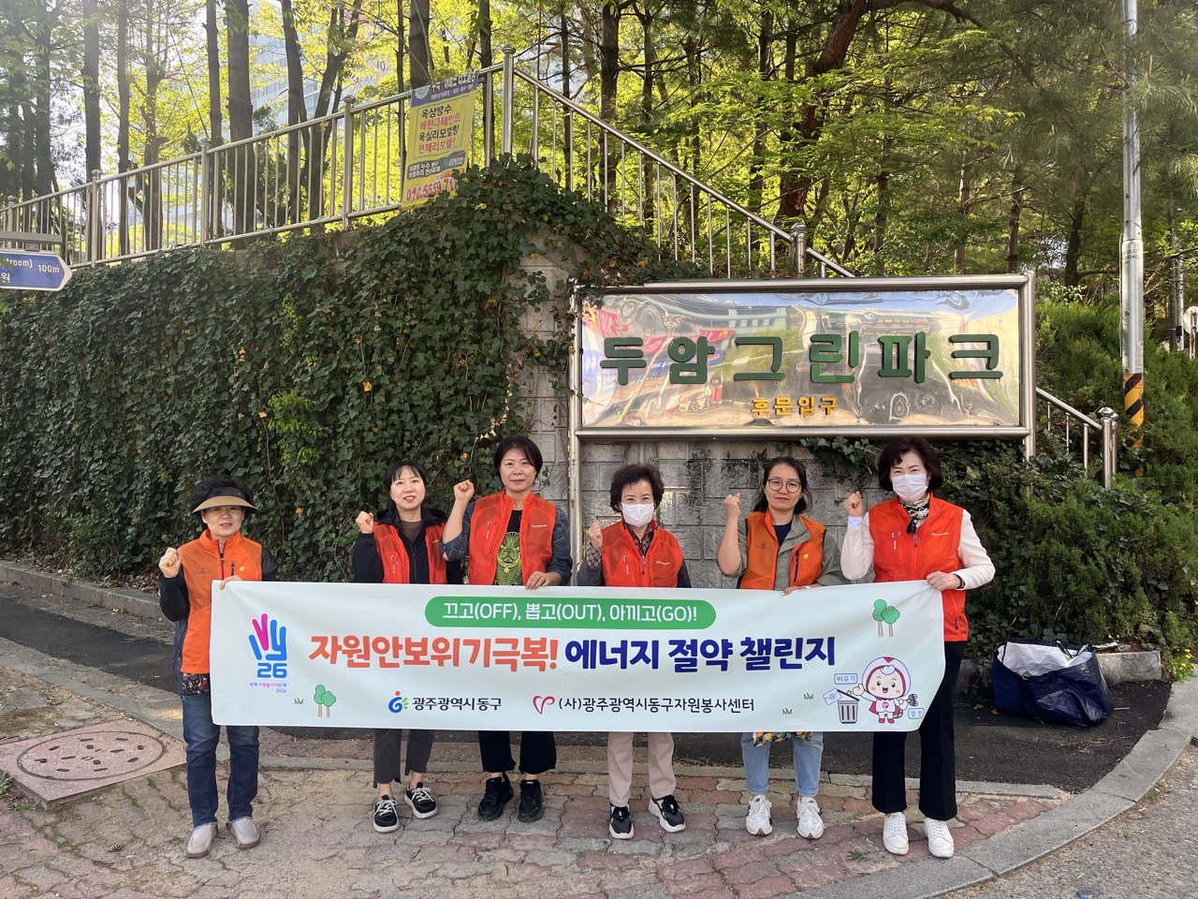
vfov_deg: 53.1
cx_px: 599
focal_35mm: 26
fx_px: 900
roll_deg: +0.0
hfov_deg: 67.3
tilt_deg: +0.6
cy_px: 450
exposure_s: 1/583
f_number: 1.6
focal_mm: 5.1
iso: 50
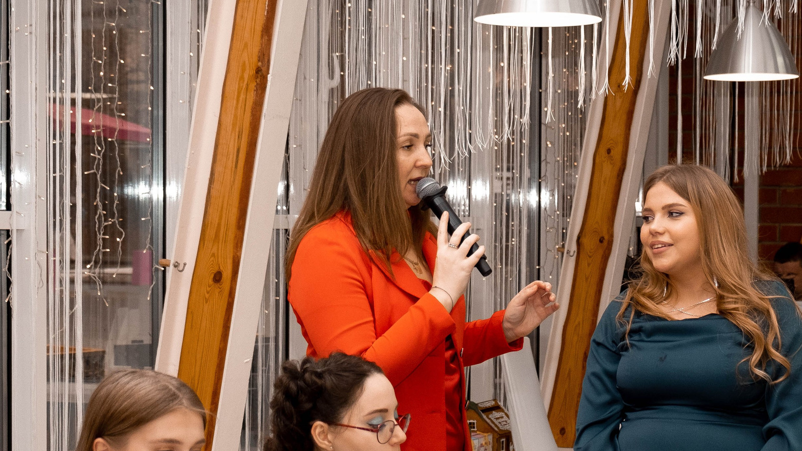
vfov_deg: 14.5
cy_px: 295
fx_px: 1765
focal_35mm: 83
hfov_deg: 25.5
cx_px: 509
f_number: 3.2
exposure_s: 1/180
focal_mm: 27.7
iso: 640
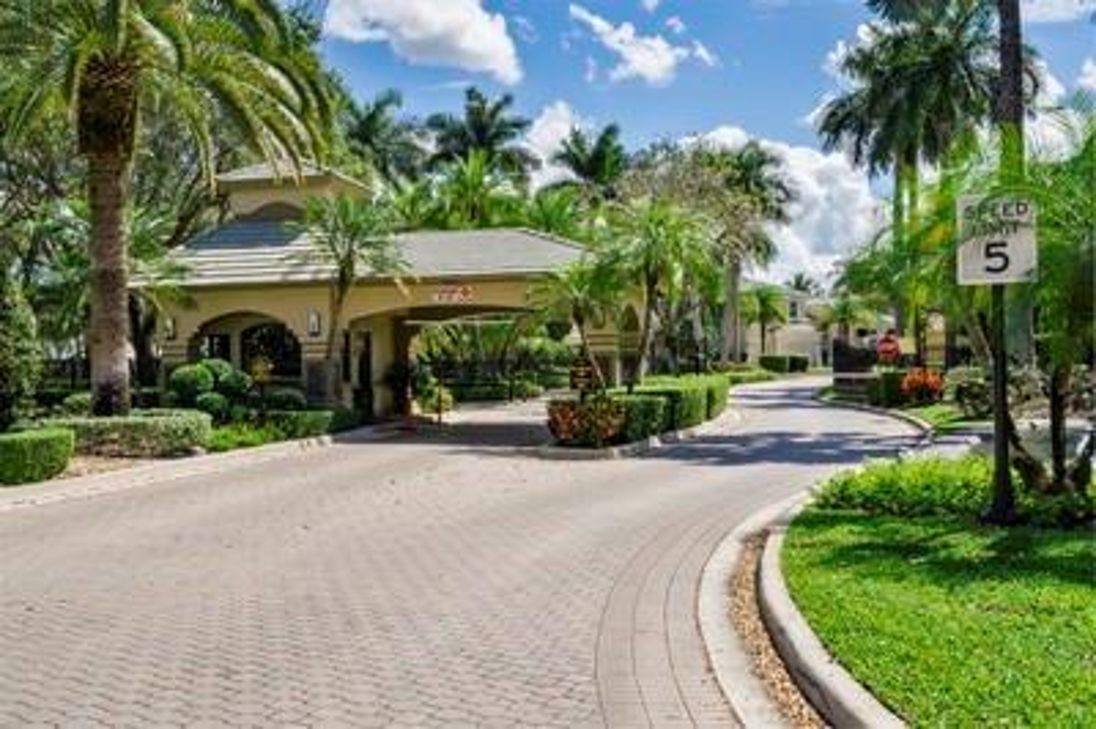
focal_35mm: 35
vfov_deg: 37.8
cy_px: 364
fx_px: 1065
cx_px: 548
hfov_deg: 54.5
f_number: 8
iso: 200
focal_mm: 35
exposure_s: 1/750
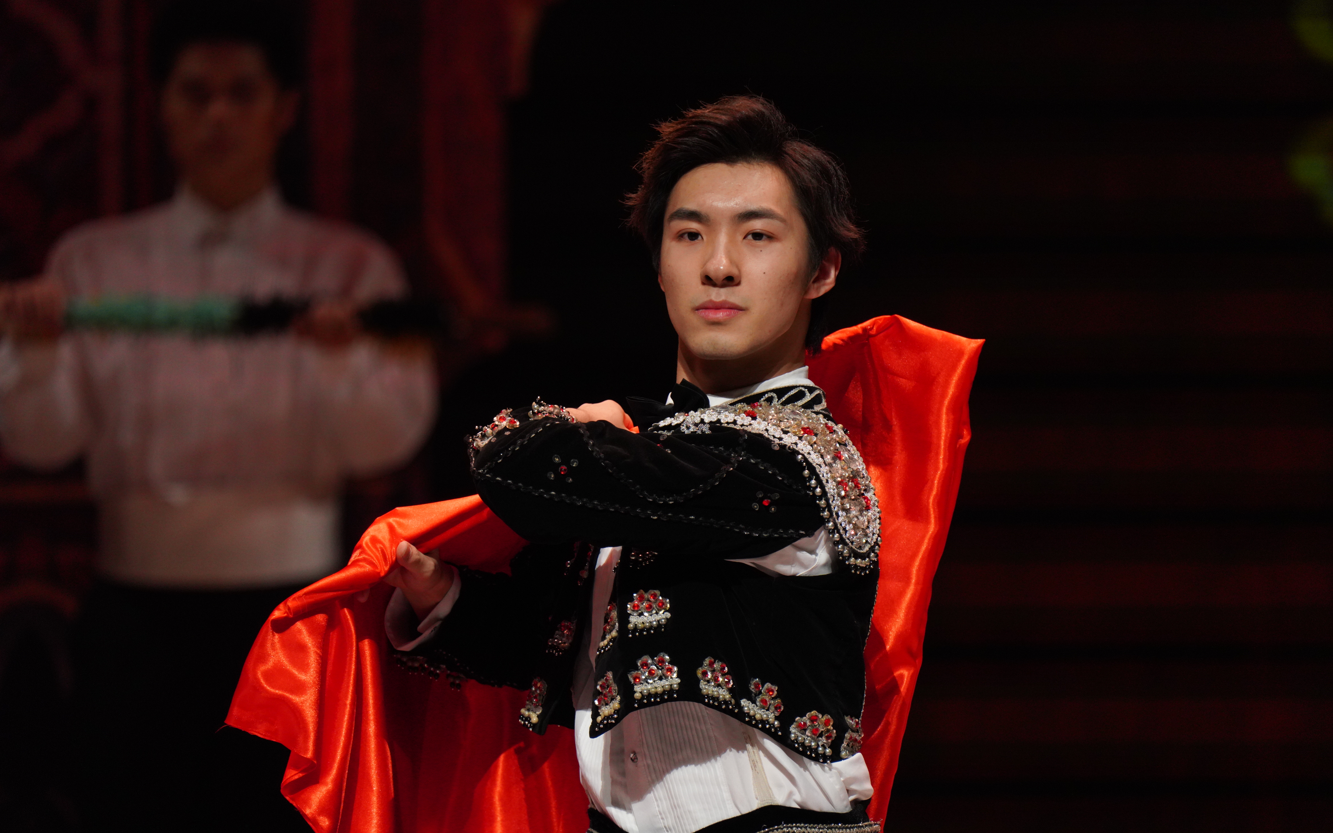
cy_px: 430
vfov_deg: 2.1
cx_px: 667
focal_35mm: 612
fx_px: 22234
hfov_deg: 3.4
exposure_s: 1/200
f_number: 6.3
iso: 2500
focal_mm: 600
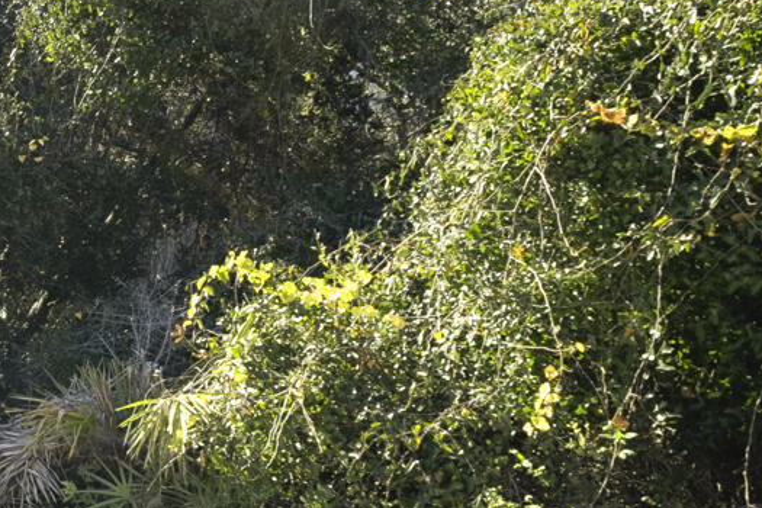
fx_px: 1291
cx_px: -222
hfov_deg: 27.6
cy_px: 277
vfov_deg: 22.3
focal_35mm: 61
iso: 320
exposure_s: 1/320
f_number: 8
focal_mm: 16
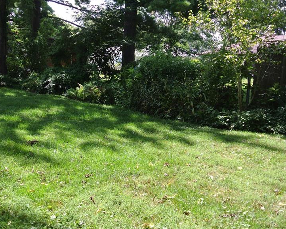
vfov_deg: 41.1
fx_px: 305
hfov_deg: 49.6
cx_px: 102
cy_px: 125
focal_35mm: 36
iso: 100
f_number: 4
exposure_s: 1/250
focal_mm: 10
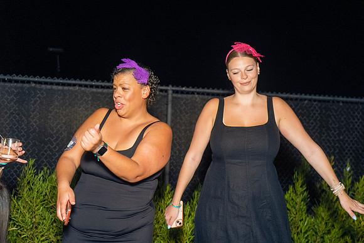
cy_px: 122
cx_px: 182
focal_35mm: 43
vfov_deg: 31.2
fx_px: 435
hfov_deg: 45.4
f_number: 4
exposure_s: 1/80
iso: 3200
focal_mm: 43
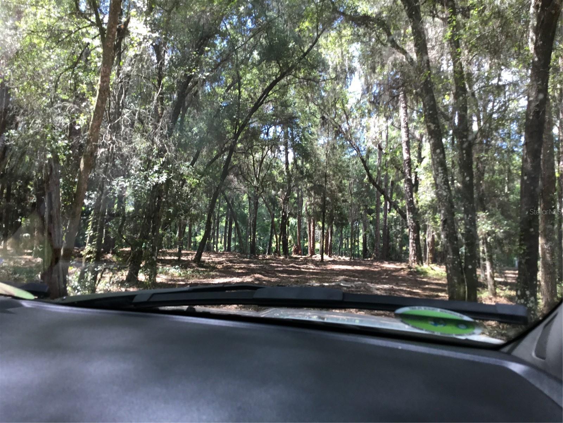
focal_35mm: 31
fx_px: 504
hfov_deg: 58.4
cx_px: 282
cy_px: 212
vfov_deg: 45.4
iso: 50
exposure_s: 1/120
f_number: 2.4
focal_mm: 3.3
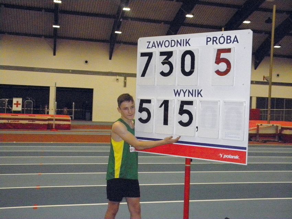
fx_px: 346
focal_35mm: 41
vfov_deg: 35.2
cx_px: 146
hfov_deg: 45.8
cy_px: 110
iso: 1600
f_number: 3.8
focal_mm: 7.5
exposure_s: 1/500
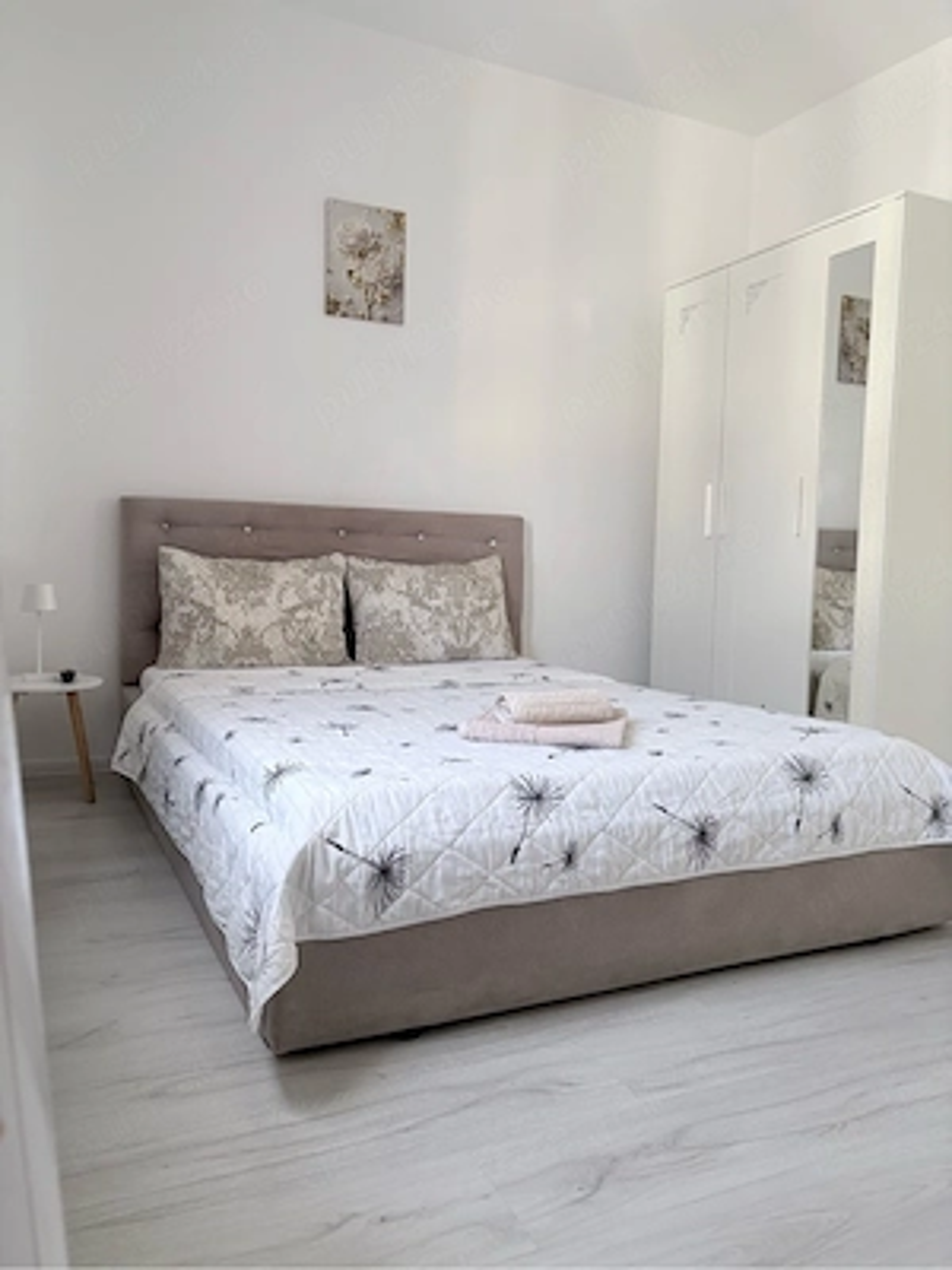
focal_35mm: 26
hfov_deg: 53.1
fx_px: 953
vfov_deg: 67.3
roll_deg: -2.4
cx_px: 476
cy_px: 635
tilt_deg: -4.2
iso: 200
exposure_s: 1/60
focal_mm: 5.96
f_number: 1.6
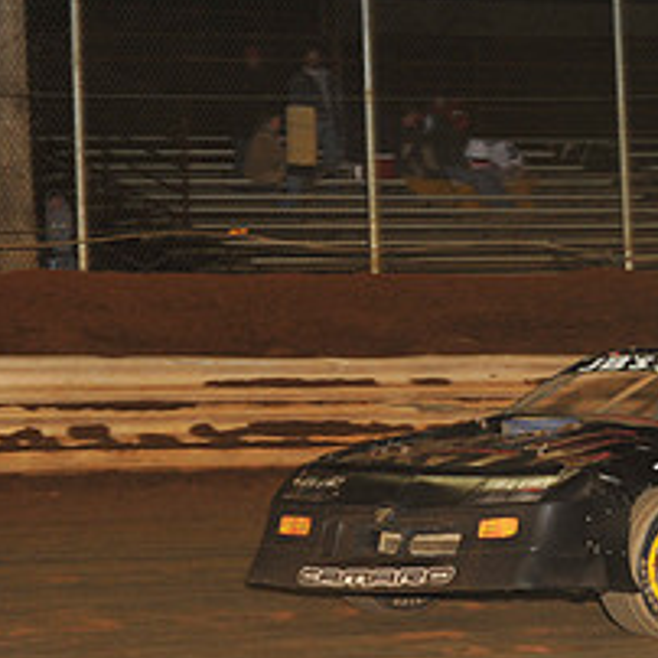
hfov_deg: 8.9
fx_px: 4194
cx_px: 798
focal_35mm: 195
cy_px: 404
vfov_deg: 9.0
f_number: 6.3
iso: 800
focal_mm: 80
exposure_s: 1/250
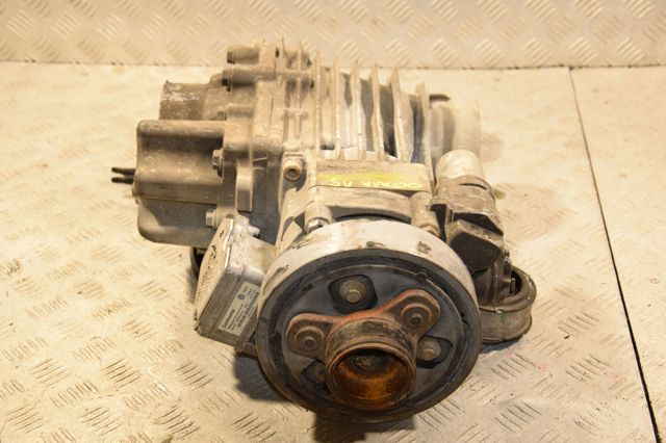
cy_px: 222
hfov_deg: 33.4
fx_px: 1109
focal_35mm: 60
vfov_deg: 22.6
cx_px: 333
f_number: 4.8
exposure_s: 1/200
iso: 800
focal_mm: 40
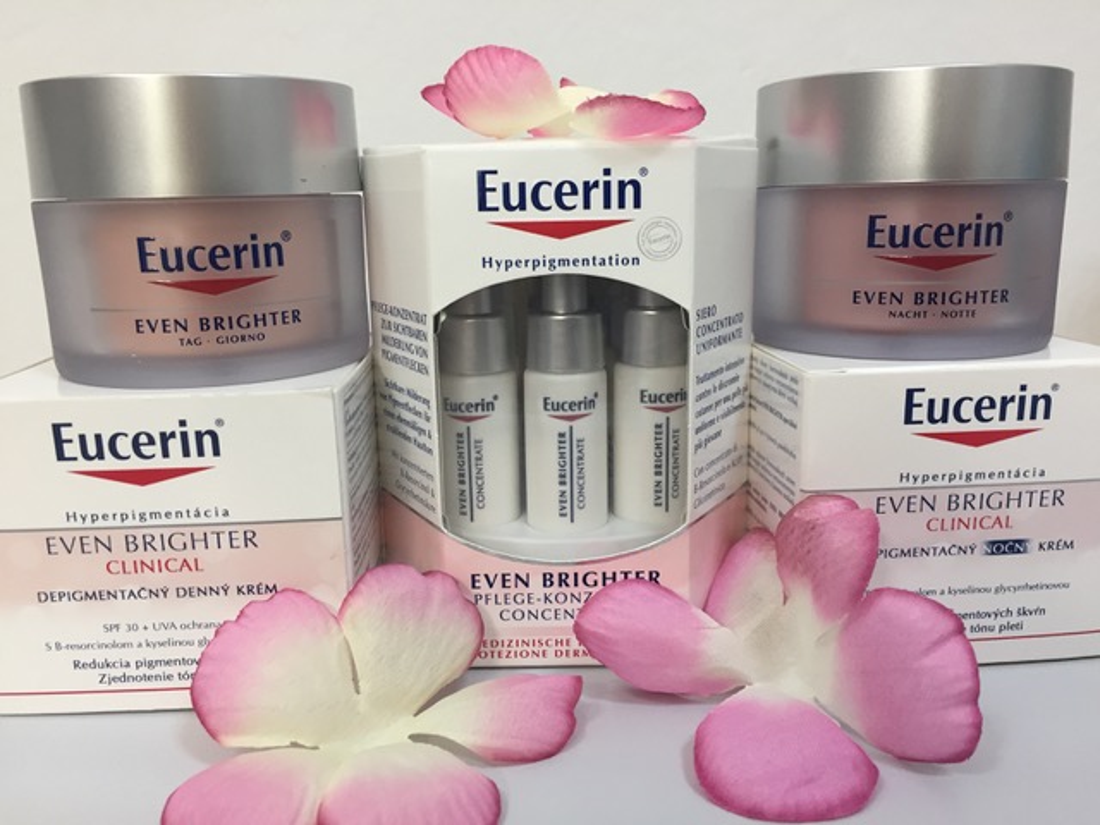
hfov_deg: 61.7
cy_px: 412
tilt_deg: -12.9
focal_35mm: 29
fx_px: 922
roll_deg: -0.1
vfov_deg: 48.2
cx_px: 550
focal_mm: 4.15
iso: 40
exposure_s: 1/33
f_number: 2.2
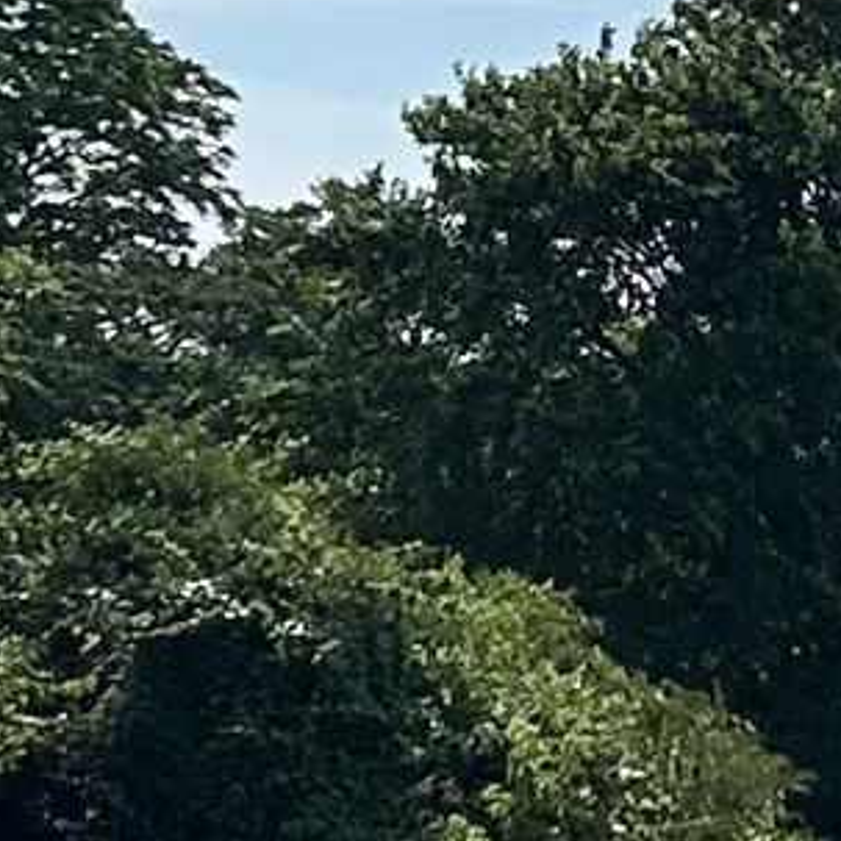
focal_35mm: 233
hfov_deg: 7.5
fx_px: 6404
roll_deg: -2.8
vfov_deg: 7.5
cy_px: -133
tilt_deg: +9.4
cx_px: 955
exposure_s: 1/12658
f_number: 1.5
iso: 50
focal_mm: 5.7
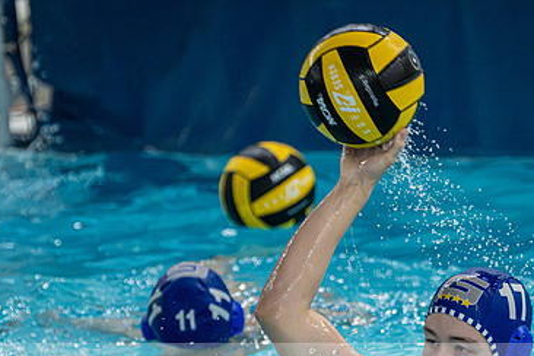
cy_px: 324
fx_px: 6704
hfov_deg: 4.6
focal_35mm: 452
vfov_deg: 3.0
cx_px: 422
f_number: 4
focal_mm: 190
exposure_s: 1/1000
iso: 10000
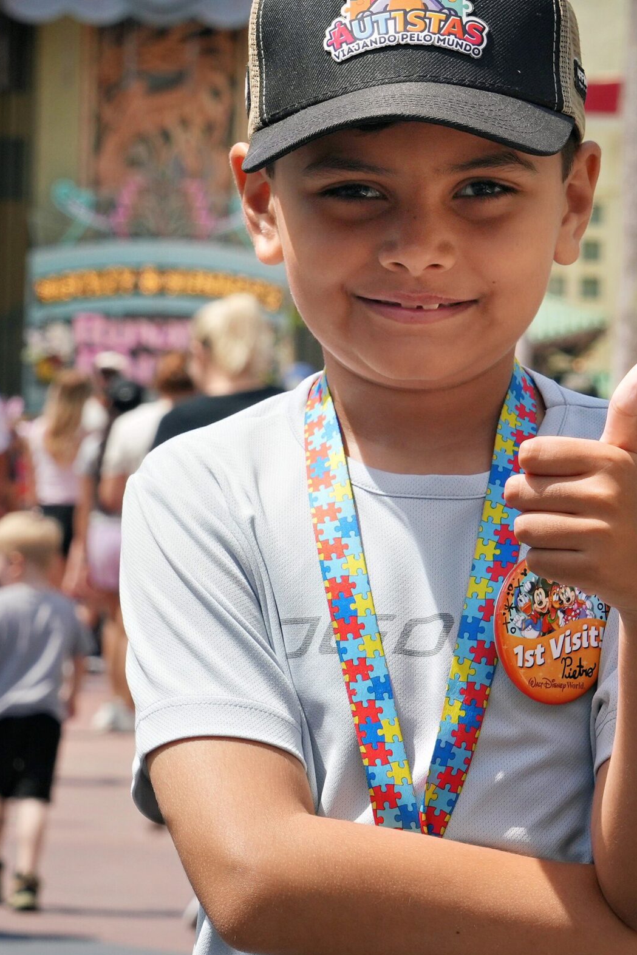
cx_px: 359
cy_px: 515
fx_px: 3715
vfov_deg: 14.7
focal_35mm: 140
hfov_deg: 9.8
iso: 200
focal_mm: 86
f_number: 11
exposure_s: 1/250
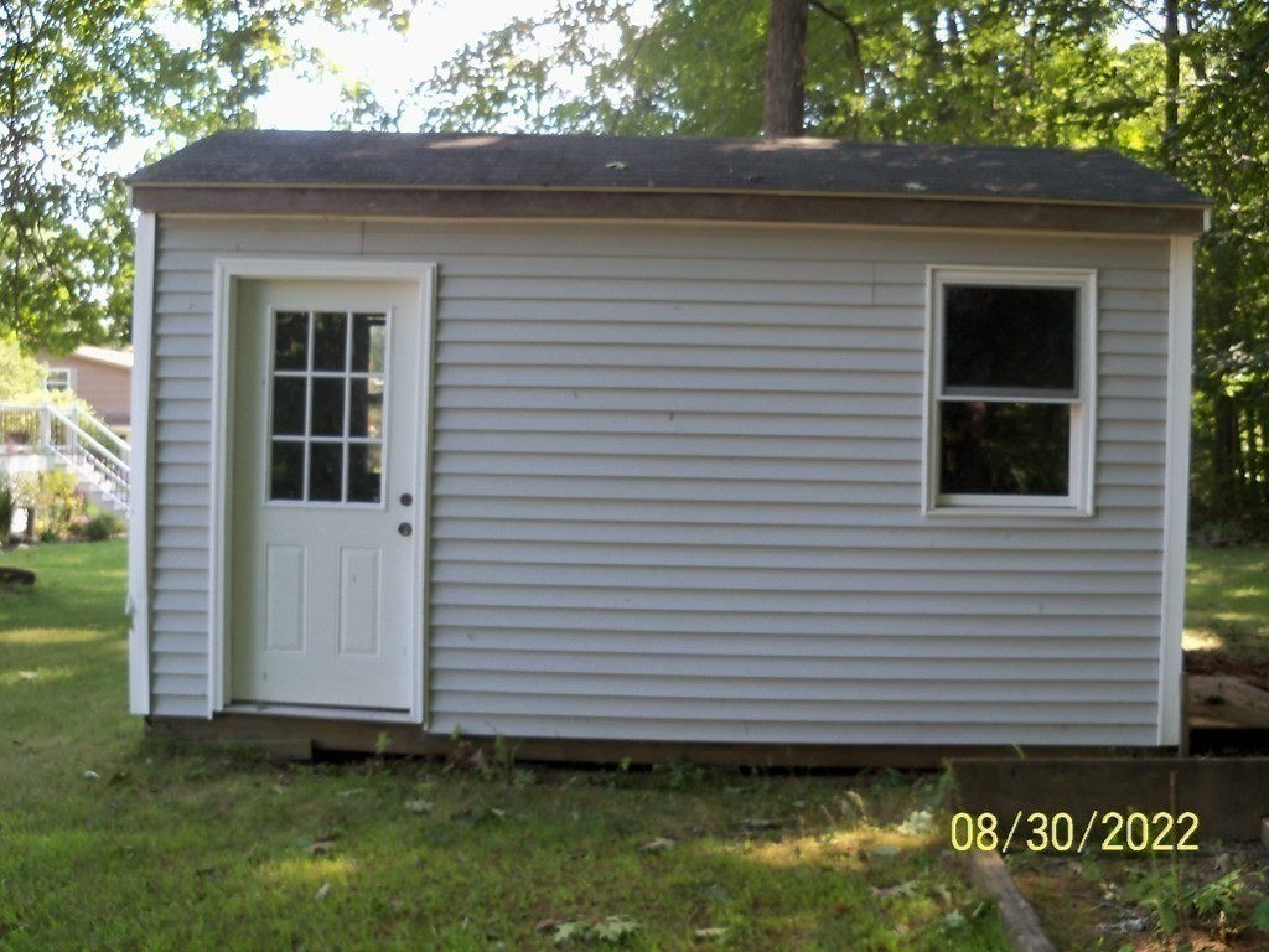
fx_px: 1283
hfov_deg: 52.6
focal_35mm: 35
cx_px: 634
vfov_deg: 40.7
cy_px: 476
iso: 80
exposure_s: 1/50
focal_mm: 6.2
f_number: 3.5
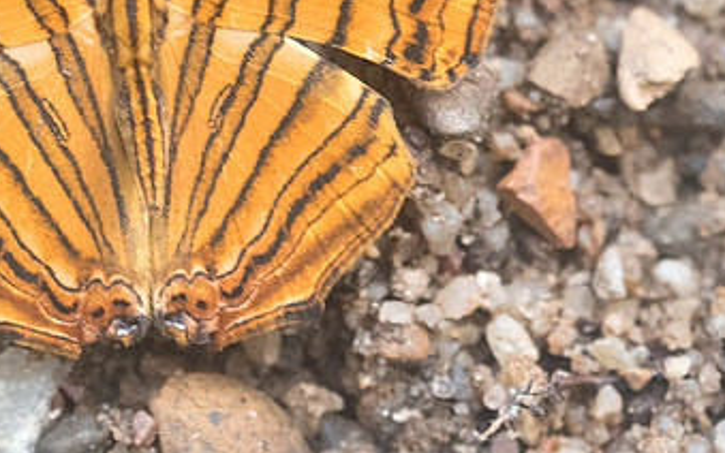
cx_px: 278
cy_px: 136
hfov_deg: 2.4
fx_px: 17390
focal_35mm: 880
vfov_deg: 1.5
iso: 1250
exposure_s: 1/250
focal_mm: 150
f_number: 5.6
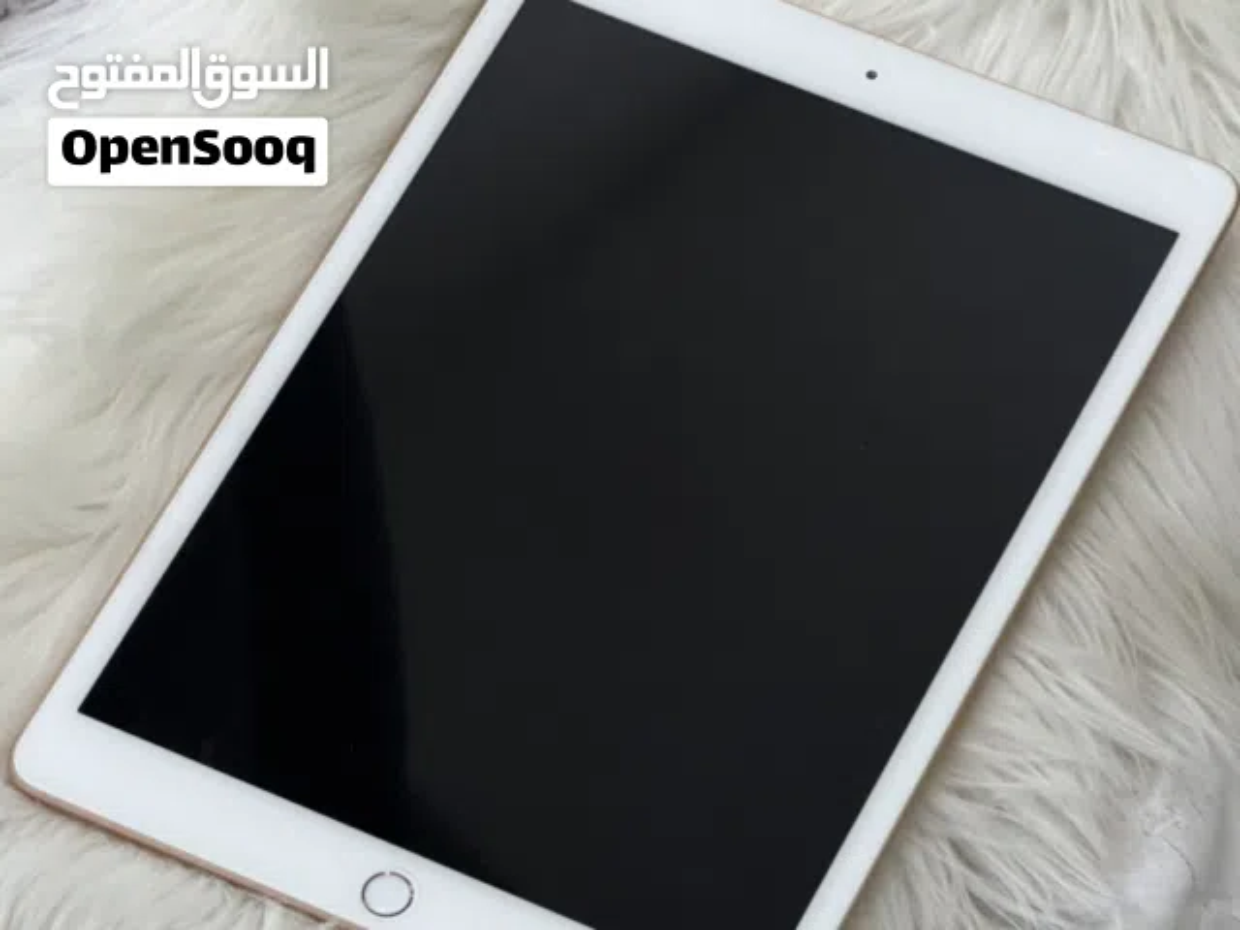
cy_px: 465
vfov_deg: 14.8
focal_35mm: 100
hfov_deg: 19.6
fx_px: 3582
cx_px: 620
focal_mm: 16.89
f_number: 2.8
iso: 250
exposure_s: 1/121
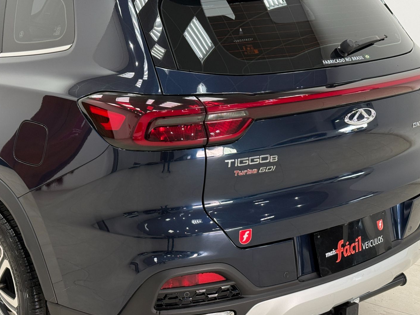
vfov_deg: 22.6
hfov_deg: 29.8
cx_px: 191
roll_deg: -0.7
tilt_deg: -14.1
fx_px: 789
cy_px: 151
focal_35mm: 65
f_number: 1.78
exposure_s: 1/60
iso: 80
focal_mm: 6.76
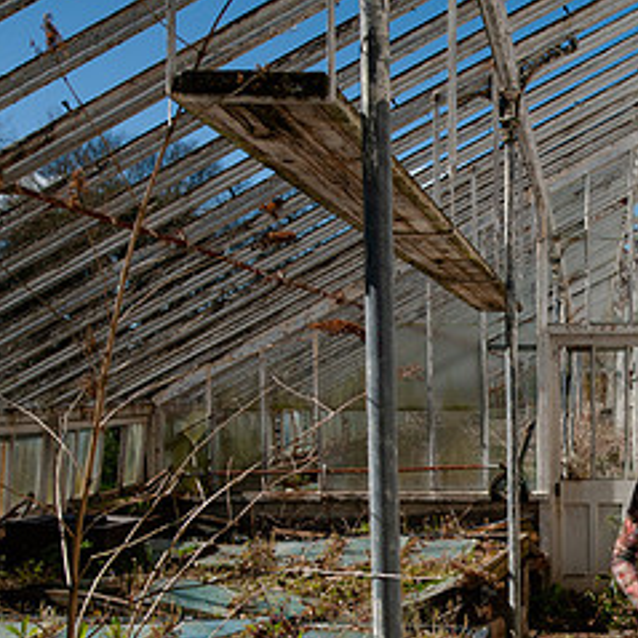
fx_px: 1043
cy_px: 496
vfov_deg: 33.2
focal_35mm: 50
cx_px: 605
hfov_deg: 31.9
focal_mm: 24
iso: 200
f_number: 3.5
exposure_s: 1/4000
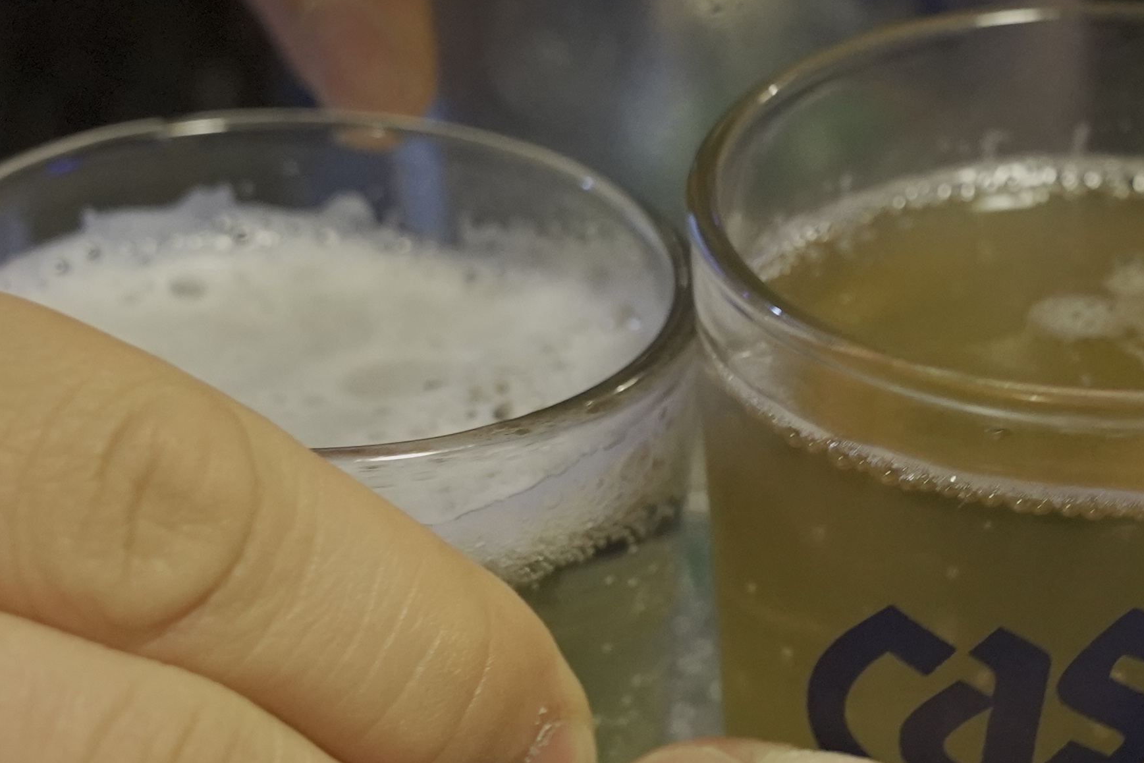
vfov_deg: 9.0
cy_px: 438
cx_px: 1089
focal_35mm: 152
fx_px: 4830
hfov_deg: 13.4
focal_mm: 44
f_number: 4.5
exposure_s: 1/50
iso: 5000
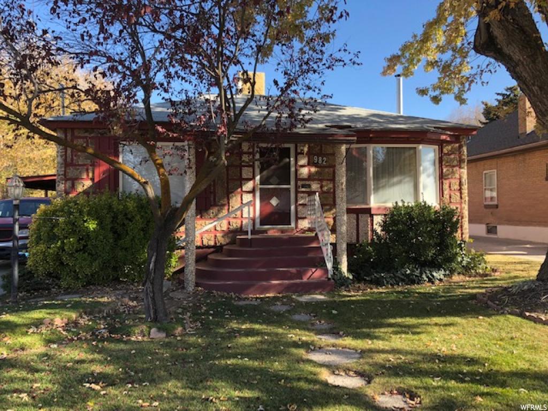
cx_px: 274
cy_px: 206
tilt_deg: +2.5
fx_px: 443
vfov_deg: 49.7
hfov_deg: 63.4
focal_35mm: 28
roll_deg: +0.1
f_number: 1.8
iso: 20
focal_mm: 3.99
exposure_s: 1/350
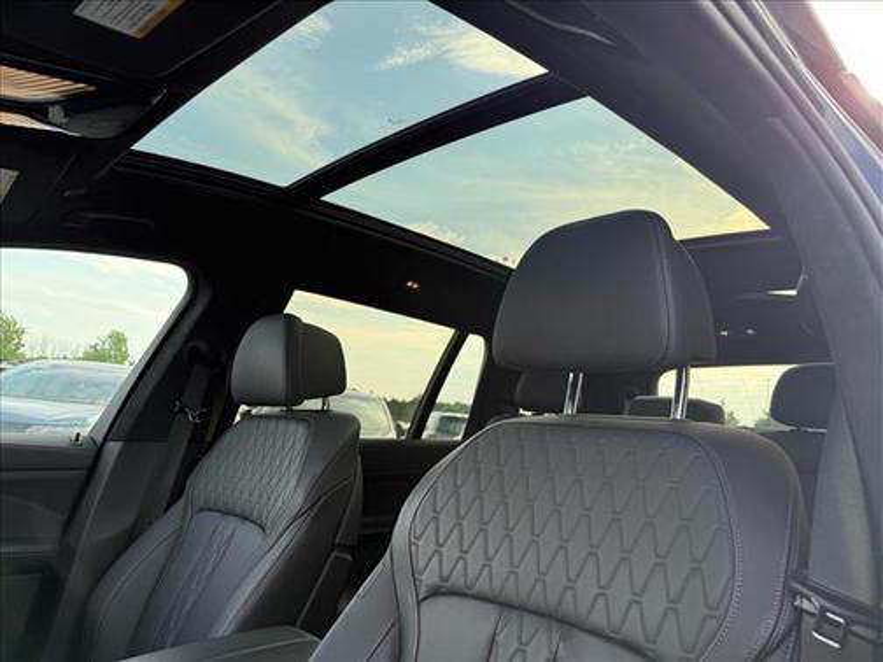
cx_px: 442
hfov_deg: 71.6
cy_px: 331
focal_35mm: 24
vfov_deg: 56.8
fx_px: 612
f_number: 1.78
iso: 80
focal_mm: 6.76
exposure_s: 1/524
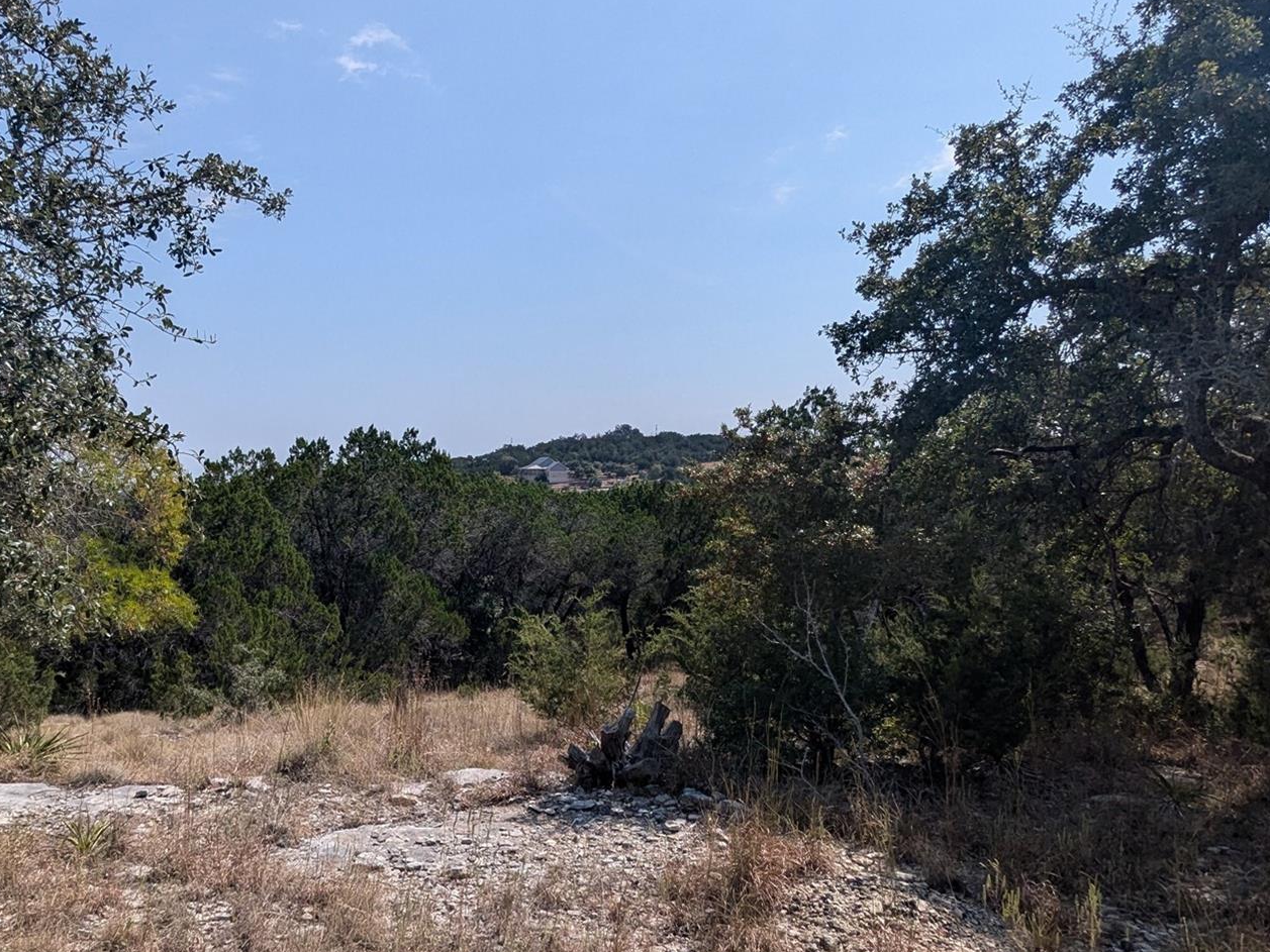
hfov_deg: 65.8
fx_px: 954
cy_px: 495
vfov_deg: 53.1
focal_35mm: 26
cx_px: 444
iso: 47
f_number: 2.2
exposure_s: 1/2732
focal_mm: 2.35
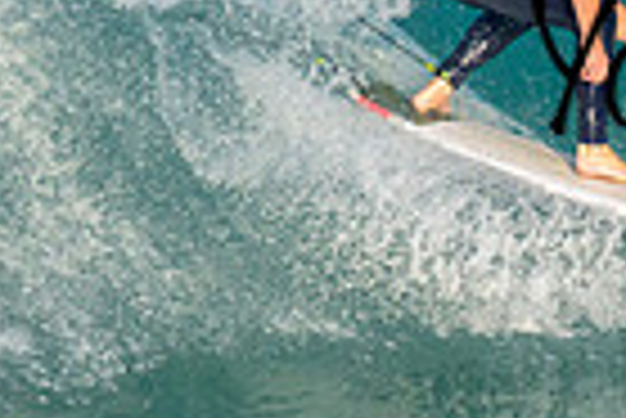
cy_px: 25
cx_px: 995
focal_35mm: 2749
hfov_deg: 0.7
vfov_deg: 0.5
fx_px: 47851
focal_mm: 660
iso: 3200
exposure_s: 1/1600
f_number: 11
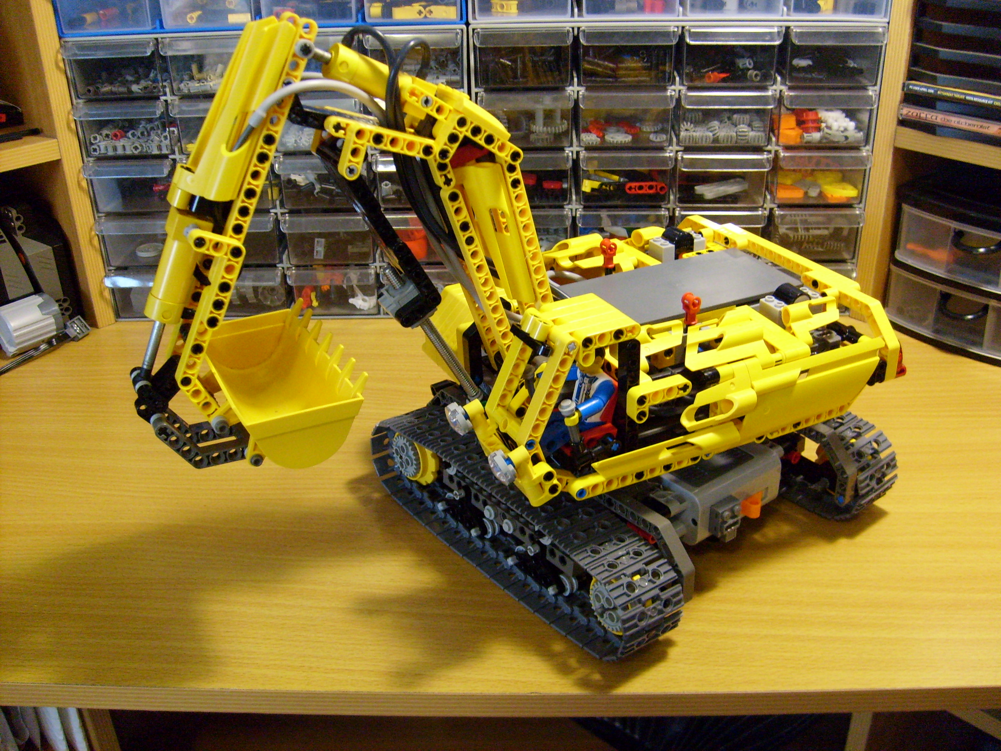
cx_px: 500
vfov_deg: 40.7
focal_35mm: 35
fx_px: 1012
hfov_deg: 52.6
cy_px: 376
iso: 200
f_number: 2.8
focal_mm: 5.8
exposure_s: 1/20
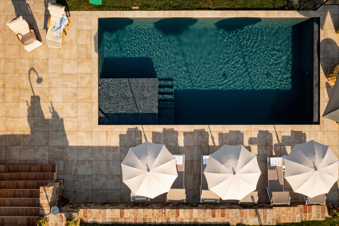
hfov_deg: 65.5
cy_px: 113
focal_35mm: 28
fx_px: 264
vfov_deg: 46.4
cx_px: 170
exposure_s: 1/320
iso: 100
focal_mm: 10.26
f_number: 5.6
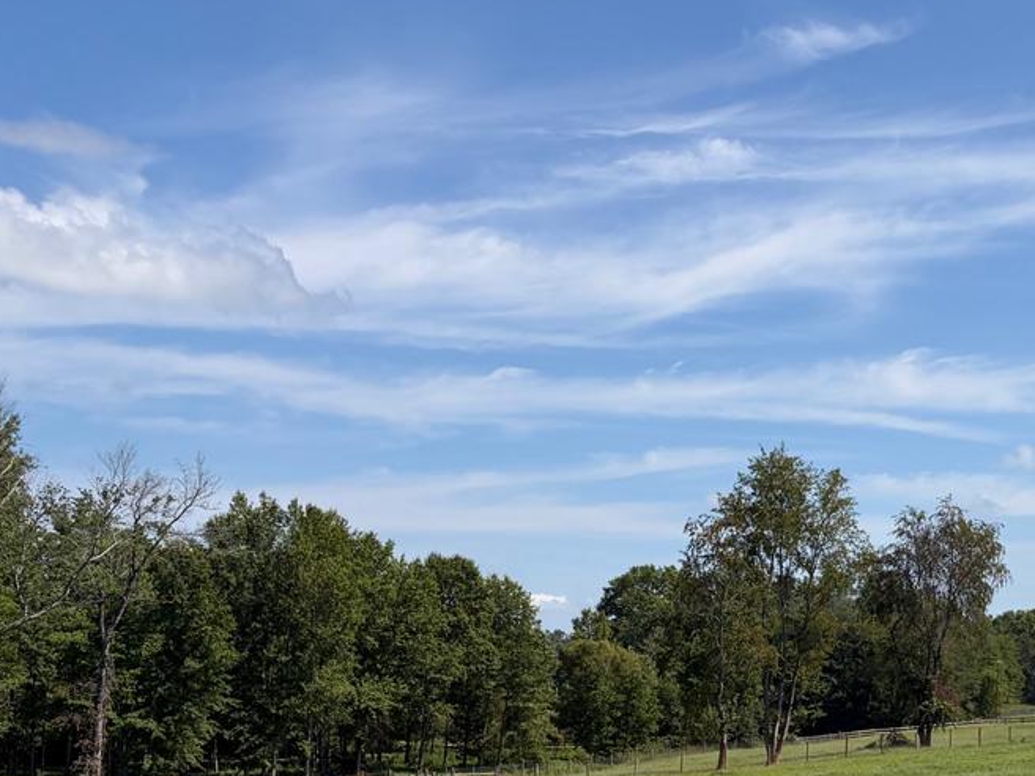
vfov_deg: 25.4
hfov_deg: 32.3
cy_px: 582
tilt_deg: +3.2
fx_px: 1705
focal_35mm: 57
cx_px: 909
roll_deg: -0.3
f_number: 1.6
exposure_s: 1/4065
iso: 50
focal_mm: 5.96
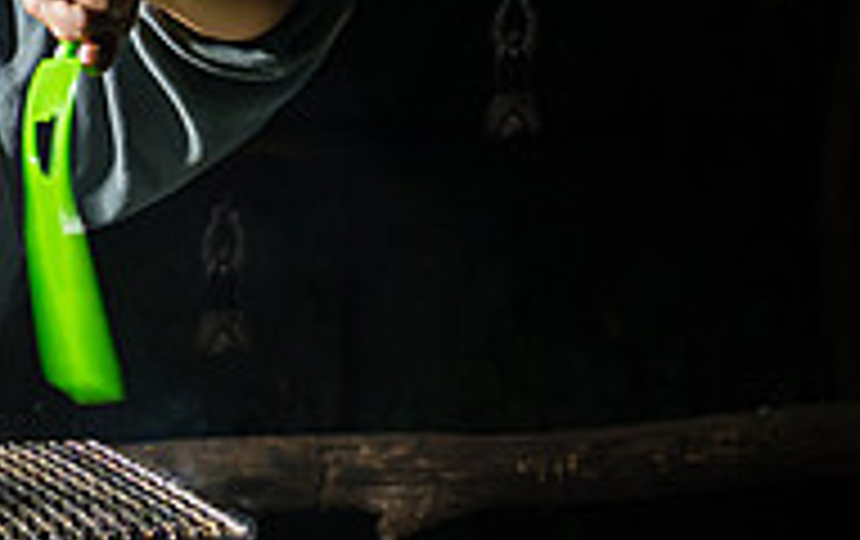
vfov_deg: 9.6
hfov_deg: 14.4
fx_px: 3192
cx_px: -377
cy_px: 56
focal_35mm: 136
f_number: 2.8
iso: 12800
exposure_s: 1/160
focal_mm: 43
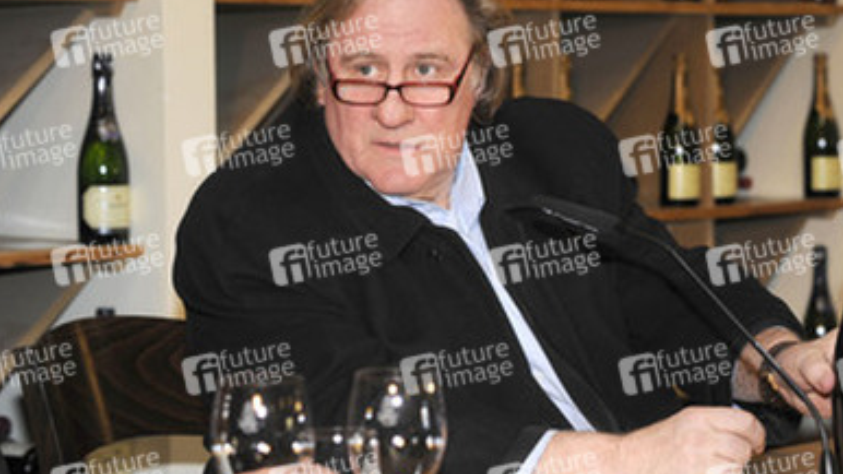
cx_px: 486
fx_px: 2324
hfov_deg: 20.5
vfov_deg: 11.6
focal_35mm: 104
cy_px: 205
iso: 800
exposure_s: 1/60
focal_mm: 85
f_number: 7.1
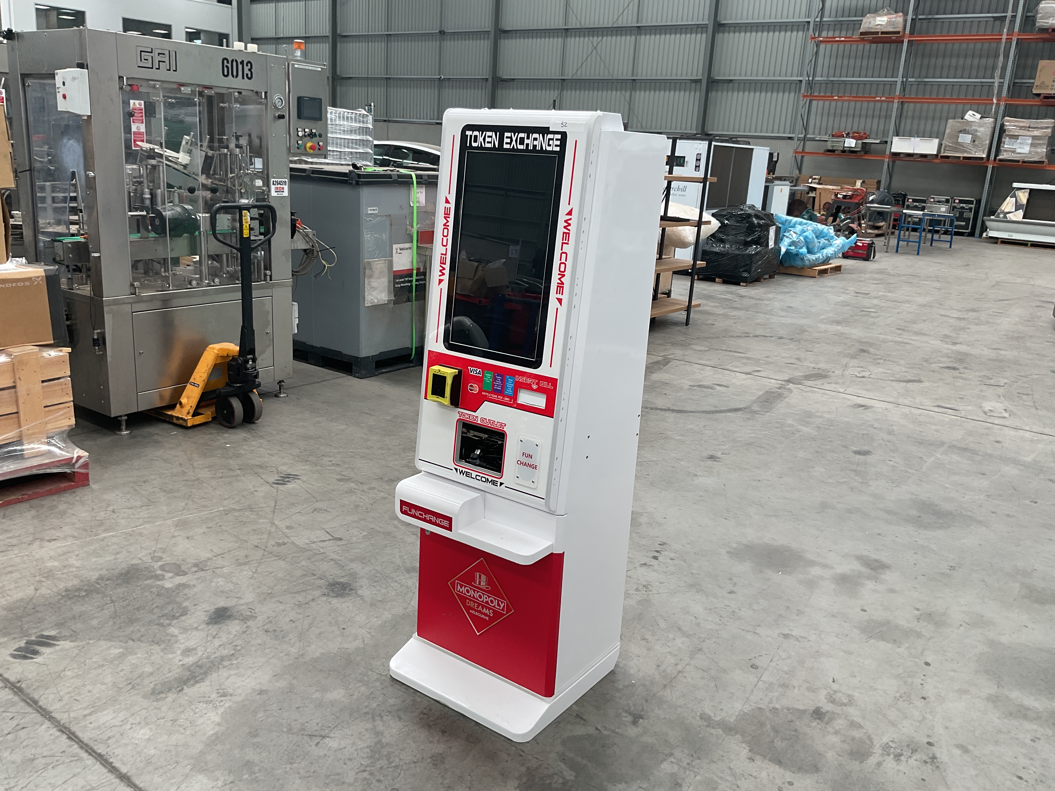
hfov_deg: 61.7
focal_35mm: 29
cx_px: 528
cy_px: 396
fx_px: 884
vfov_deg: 48.2
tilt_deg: -15.6
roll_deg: -3.7
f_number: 1.8
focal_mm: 3
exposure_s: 1/120
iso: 25
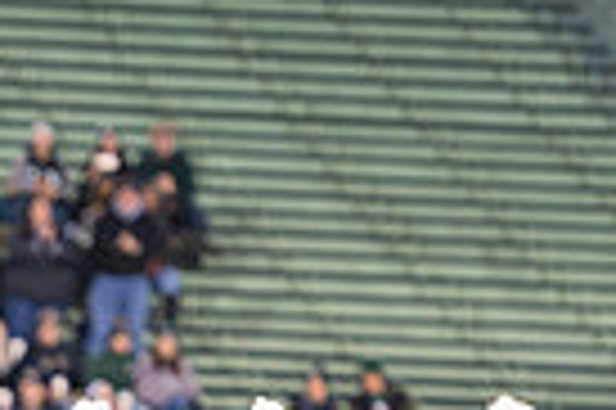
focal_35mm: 570
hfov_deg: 3.6
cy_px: 775
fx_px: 9742
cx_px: -247
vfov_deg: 2.4
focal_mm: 135
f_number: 2.8
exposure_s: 1/400
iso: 2500
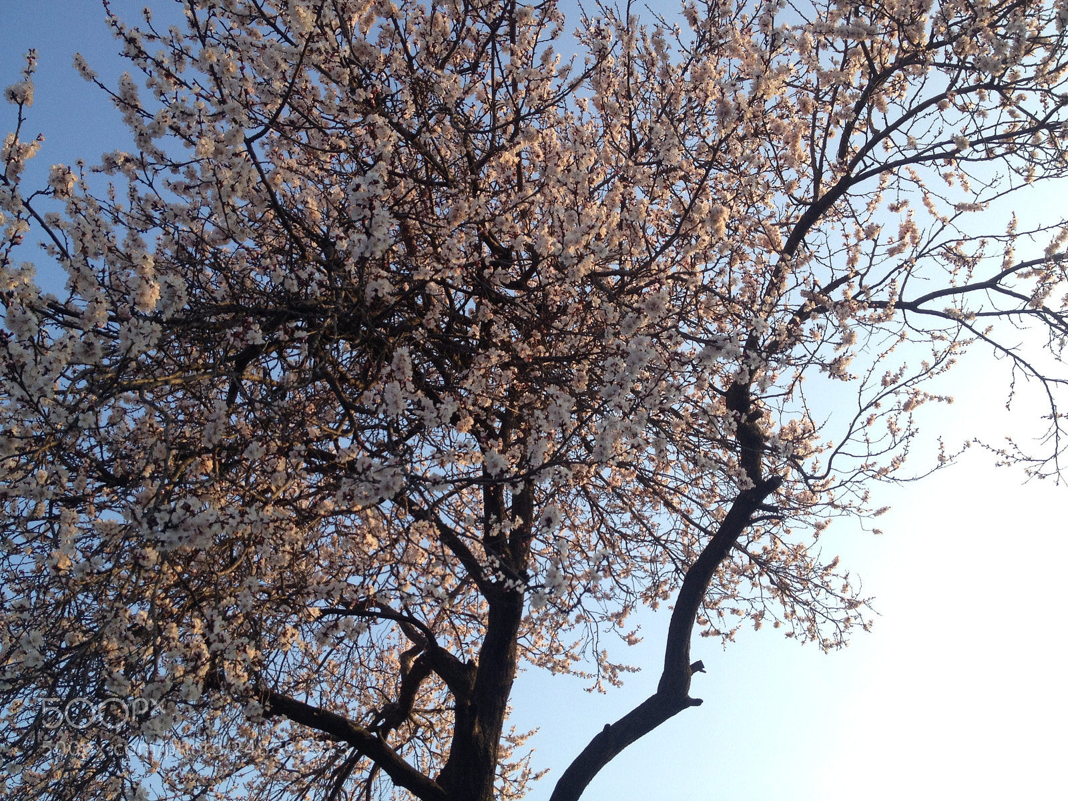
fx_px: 1080
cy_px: 400
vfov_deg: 40.7
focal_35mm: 35
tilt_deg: +42.4
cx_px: 534
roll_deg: +12.2
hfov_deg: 52.6
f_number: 2.4
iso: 50
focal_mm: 4.28
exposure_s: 1/557
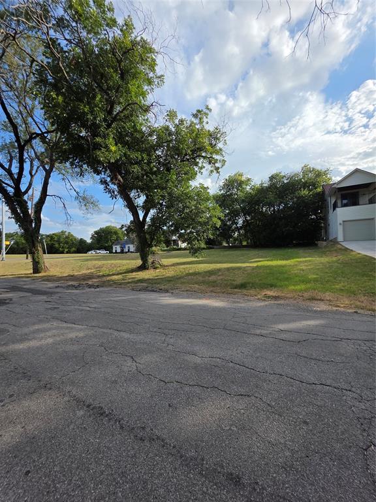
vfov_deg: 106.2
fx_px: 188
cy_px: 251
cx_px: 188
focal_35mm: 13
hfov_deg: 89.9
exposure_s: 1/2000
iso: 40
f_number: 1.9
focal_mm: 2.2
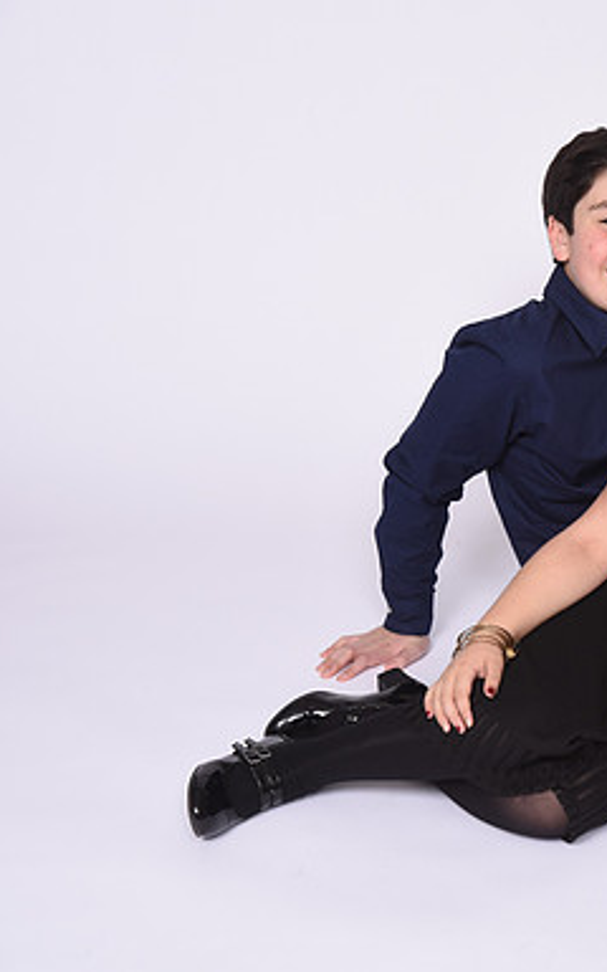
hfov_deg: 17.0
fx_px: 1959
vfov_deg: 27.8
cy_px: 487
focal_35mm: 74
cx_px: 688
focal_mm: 48
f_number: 11
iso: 320
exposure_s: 1/160
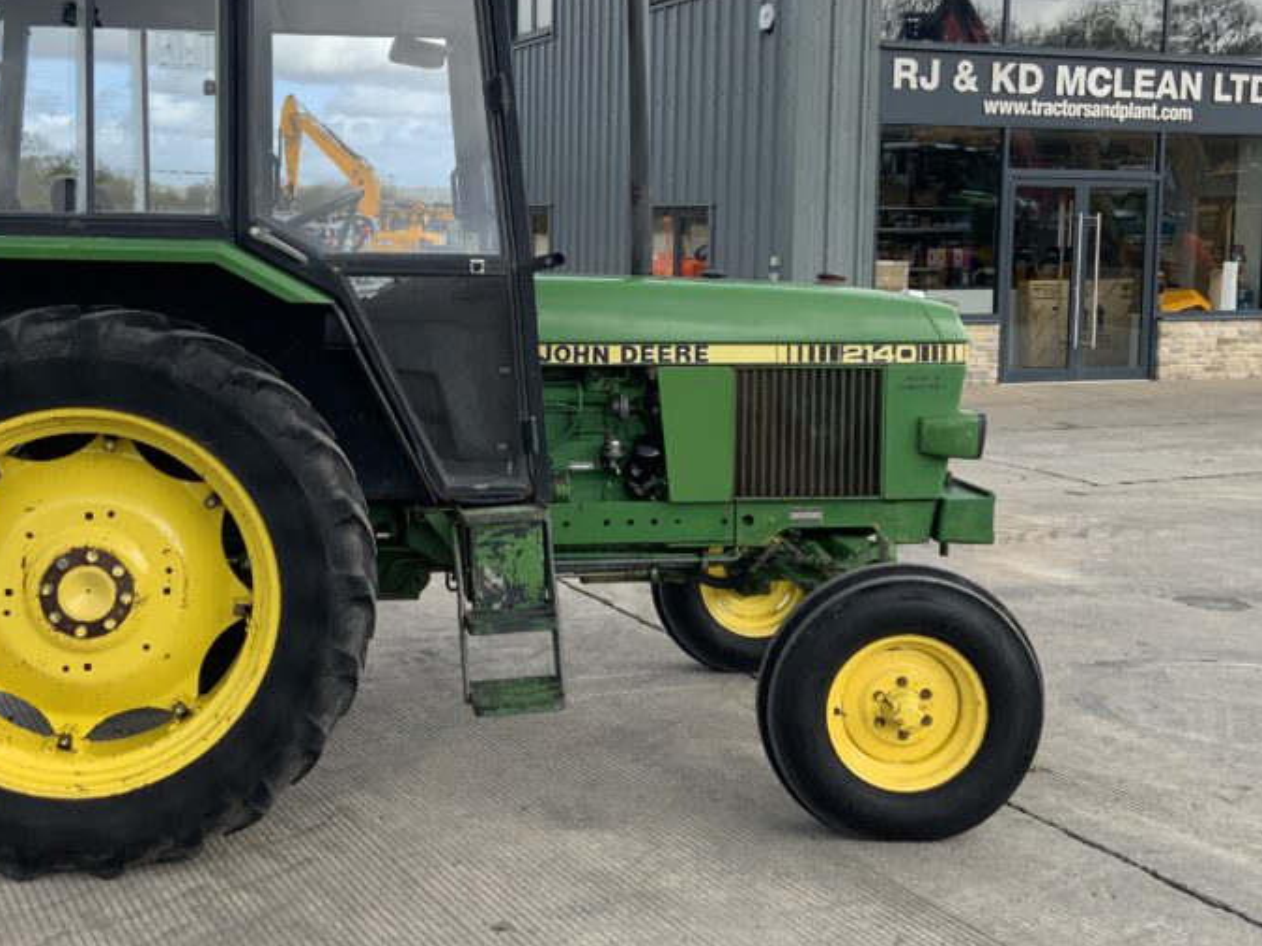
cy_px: 365
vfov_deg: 32.7
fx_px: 1604
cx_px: 544
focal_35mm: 44
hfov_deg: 42.9
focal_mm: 3
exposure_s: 1/620
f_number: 1.8
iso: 16
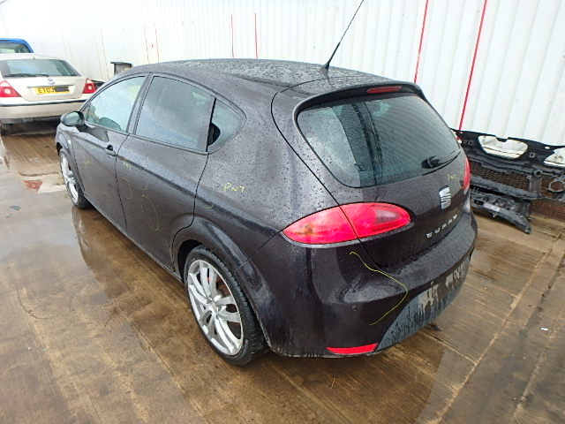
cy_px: 212
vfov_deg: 63.4
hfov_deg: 79.0
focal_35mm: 21
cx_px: 282
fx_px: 343
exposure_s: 1/160
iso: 125
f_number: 3.5
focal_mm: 3.7
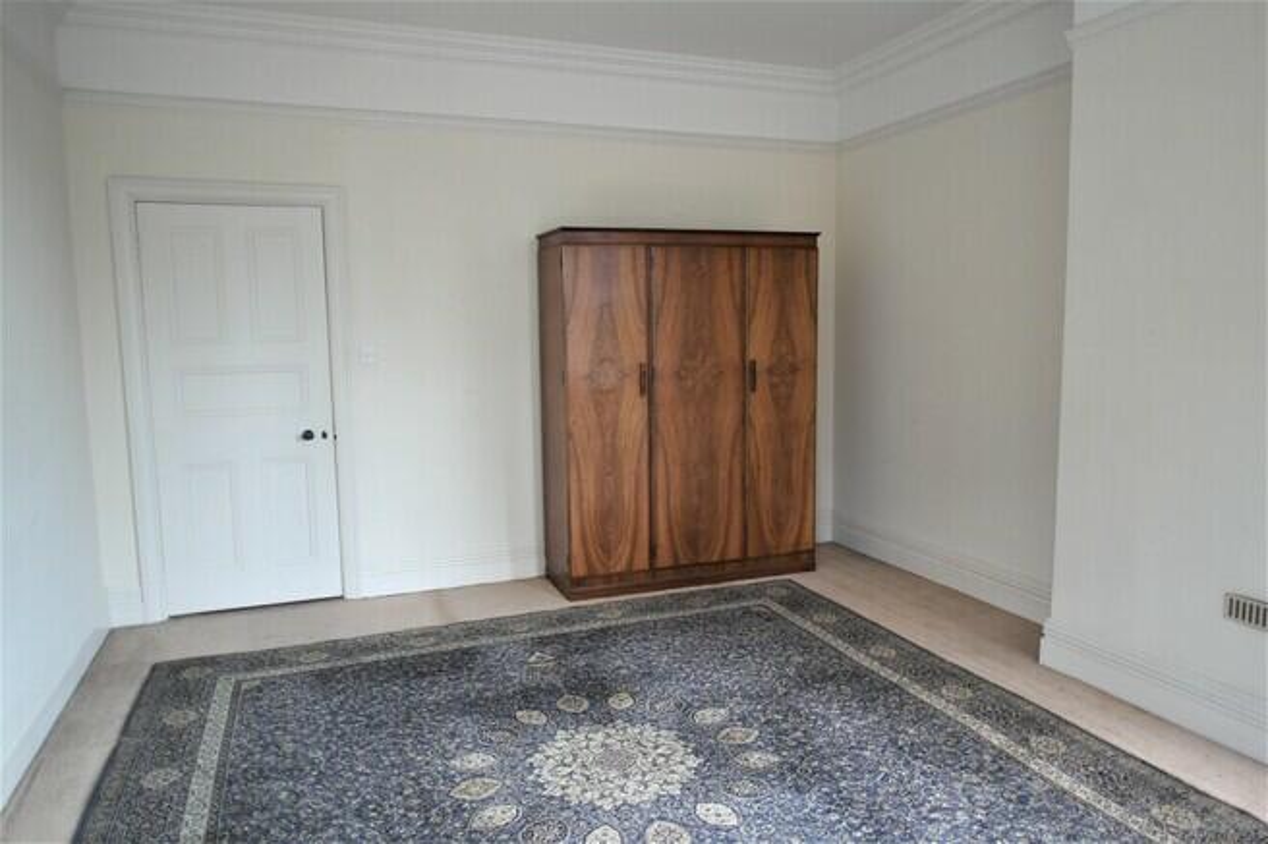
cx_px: 634
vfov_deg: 53.1
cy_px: 422
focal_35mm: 24
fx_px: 845
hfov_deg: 73.8
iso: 200
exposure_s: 1/60
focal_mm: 16
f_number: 2.4
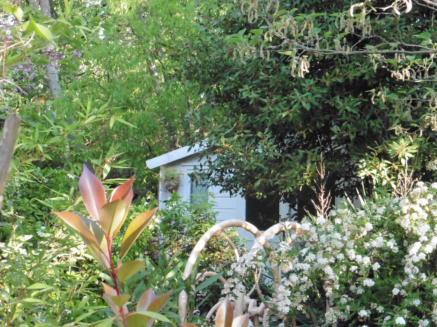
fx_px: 884
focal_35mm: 70
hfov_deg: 27.8
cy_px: 164
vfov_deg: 21.0
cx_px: 218
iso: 1600
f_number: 5
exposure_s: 1/320
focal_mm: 12.5
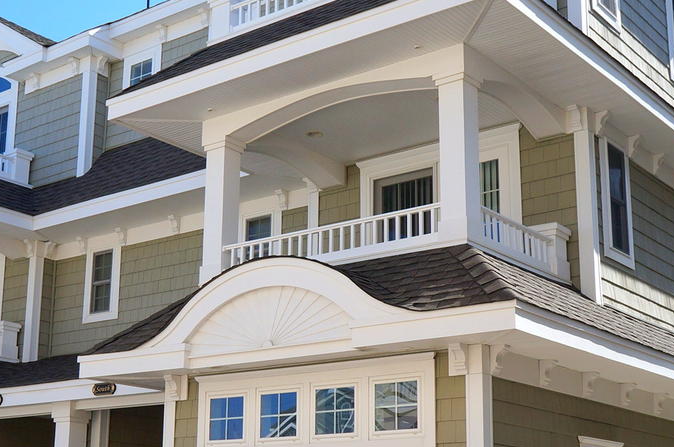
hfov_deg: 34.5
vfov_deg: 23.2
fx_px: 1084
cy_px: 300
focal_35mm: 58
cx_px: 302
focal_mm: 16
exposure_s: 1/640
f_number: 8
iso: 200
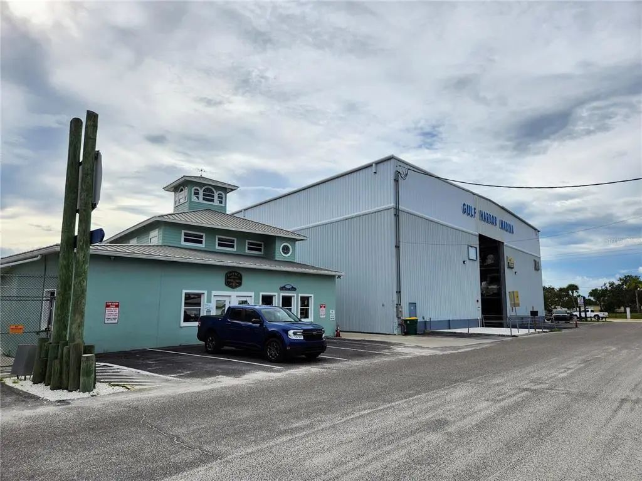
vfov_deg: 58.9
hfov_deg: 73.9
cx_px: 321
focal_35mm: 23
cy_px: 240
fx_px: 427
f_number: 1.8
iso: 20
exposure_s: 1/3455
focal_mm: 5.4
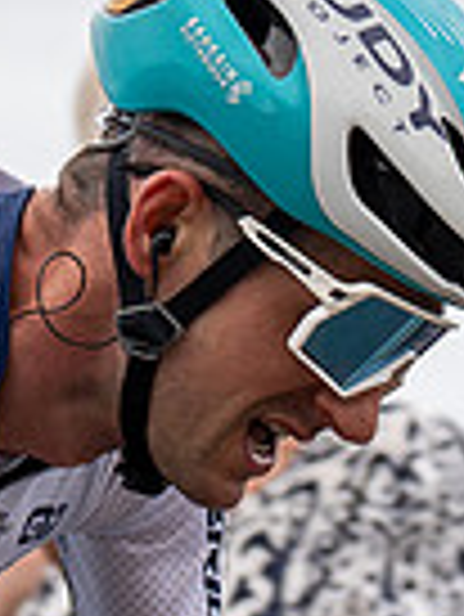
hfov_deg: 2.0
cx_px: 173
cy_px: 557
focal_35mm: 730
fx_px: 13027
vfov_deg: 2.7
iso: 320
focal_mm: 96
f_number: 3.5
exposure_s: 1/1000
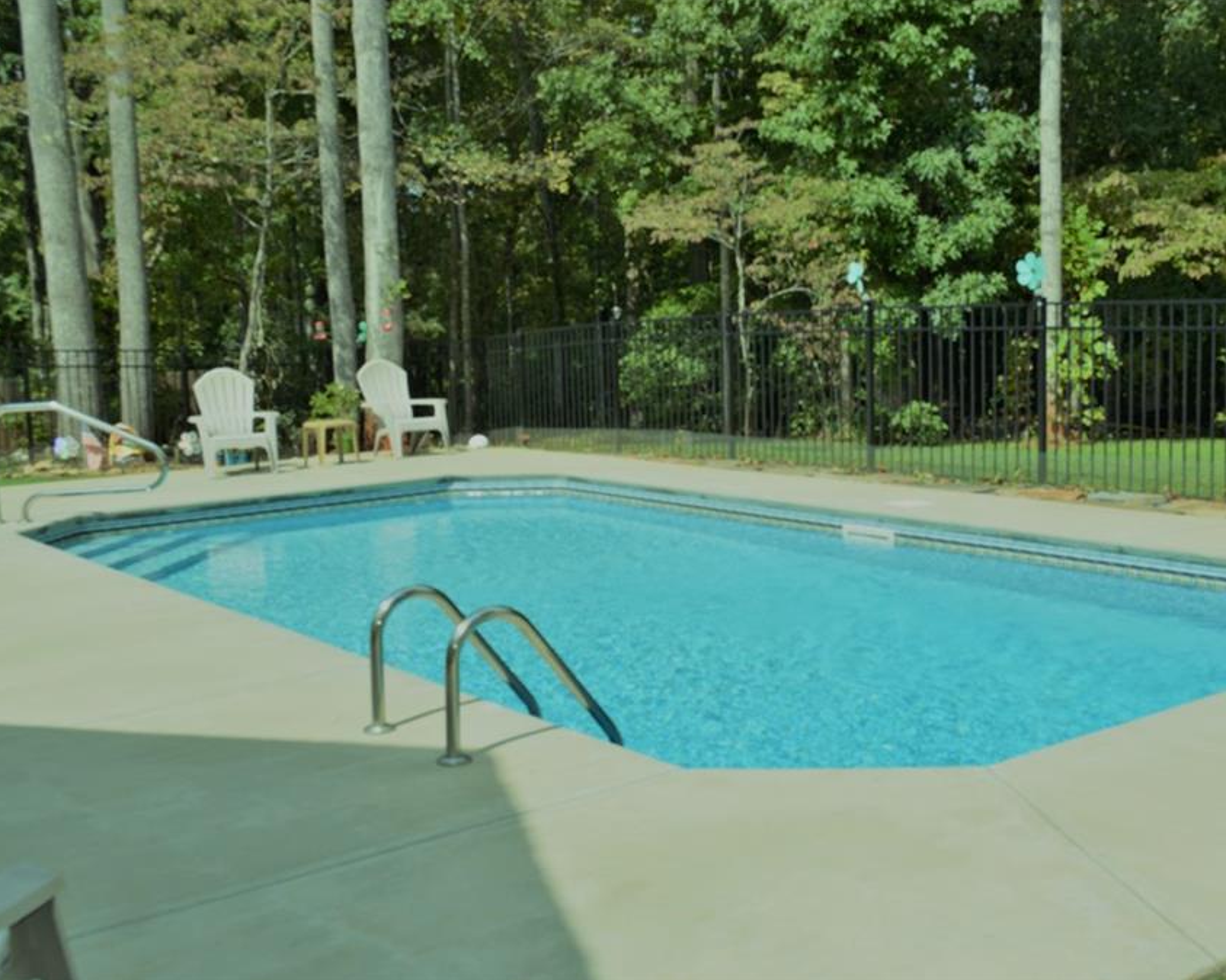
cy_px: 490
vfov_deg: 36.5
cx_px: 716
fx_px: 1487
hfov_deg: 44.6
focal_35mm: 41
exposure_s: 1/200
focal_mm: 24
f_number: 9
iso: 100
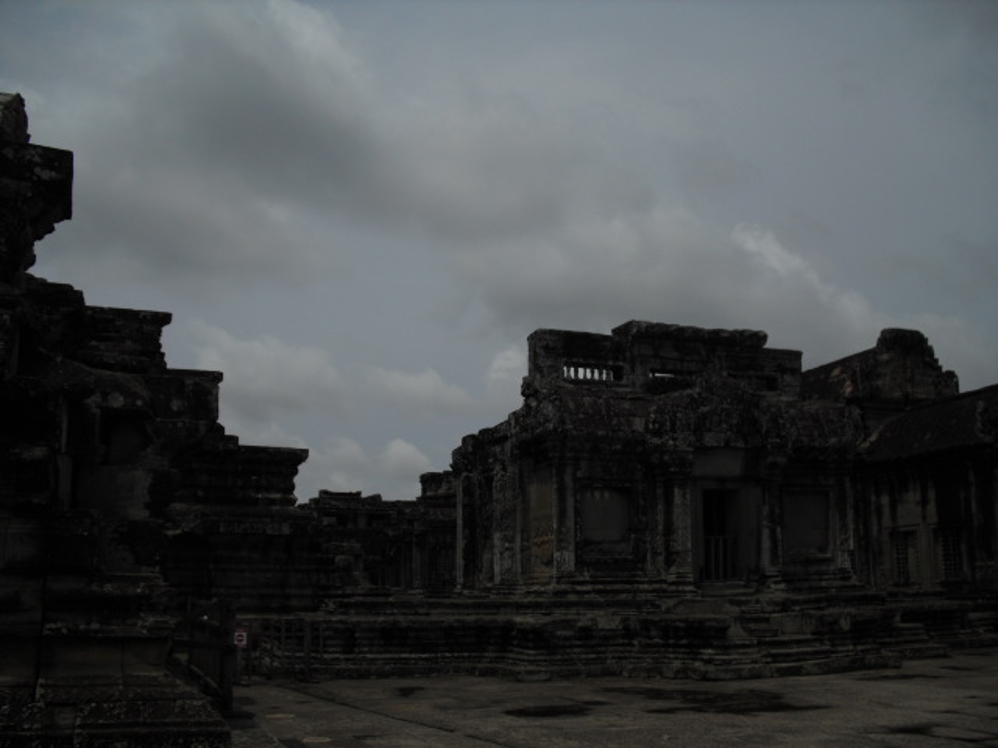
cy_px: 374
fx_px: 1038
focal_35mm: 36
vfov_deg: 39.7
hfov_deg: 51.4
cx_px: 499
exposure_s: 1/640
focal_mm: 6.3
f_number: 7.8
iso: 64
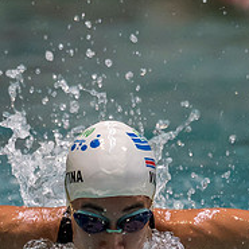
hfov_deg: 1.1
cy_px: 246
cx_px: 116
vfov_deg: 1.1
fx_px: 13037
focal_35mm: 1602
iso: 1600
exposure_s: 1/1000
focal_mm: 200
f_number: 2.8
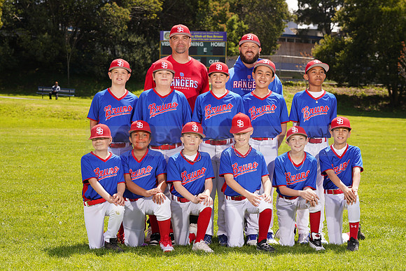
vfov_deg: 13.7
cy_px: 136
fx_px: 1128
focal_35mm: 100
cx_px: 203
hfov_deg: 20.4
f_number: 9
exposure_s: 1/160
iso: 100
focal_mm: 100
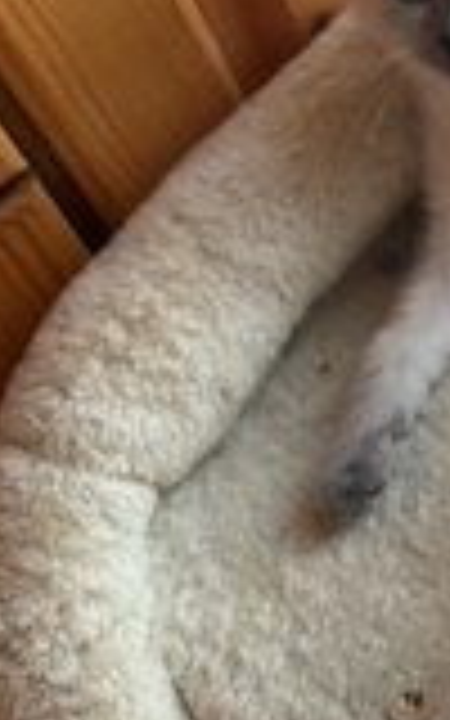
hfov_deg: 17.9
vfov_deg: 29.2
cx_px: 554
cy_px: 162
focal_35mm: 69
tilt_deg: -47.0
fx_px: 1354
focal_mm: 4.2
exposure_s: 1/88
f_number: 1.6
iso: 125
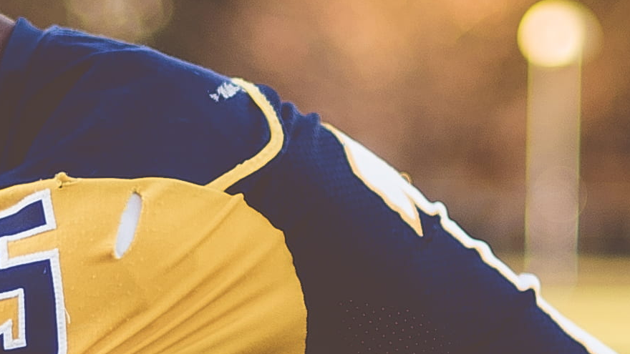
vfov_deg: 3.4
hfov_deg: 6.0
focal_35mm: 358
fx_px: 5980
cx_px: 180
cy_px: 306
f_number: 1.4
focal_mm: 50
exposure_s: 1/400
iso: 50
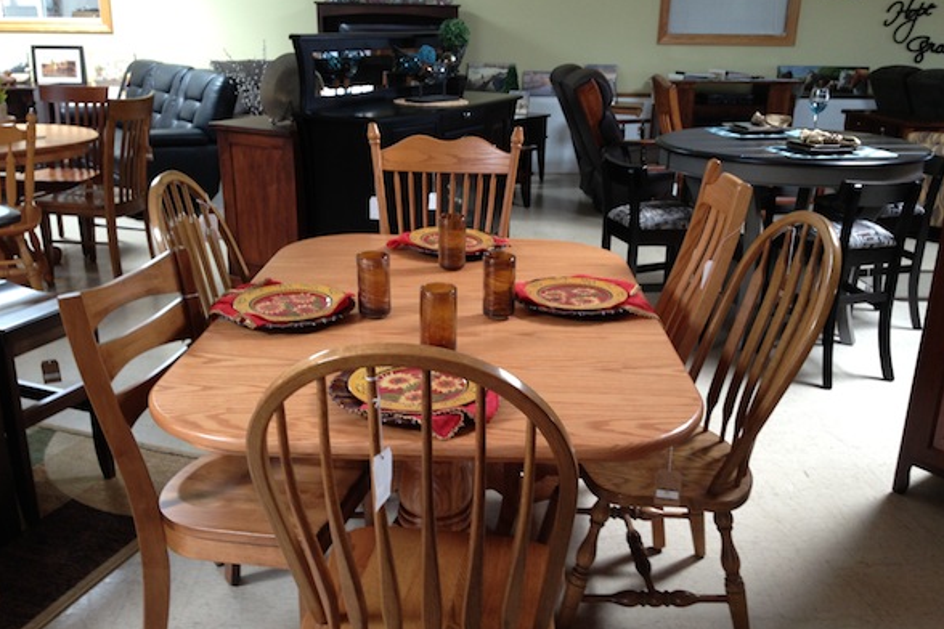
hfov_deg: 54.4
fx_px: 918
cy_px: 327
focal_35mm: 35
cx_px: 477
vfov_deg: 37.8
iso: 80
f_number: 2.4
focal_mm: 4.13
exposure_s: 1/20
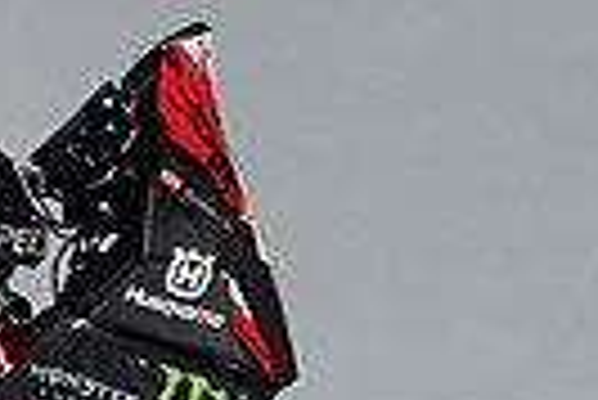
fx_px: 7333
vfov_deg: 3.1
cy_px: 643
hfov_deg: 4.6
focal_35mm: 441
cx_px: -315
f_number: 13
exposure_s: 1/125
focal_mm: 122
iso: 200
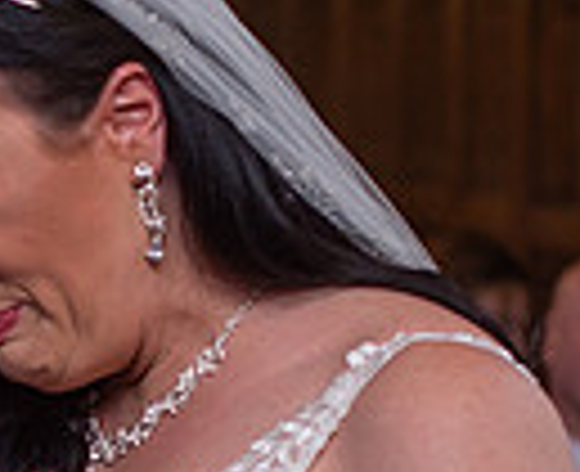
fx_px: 4390
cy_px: 505
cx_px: 9
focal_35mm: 254
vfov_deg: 6.1
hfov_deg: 7.5
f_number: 2.5
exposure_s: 1/160
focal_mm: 35
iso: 160
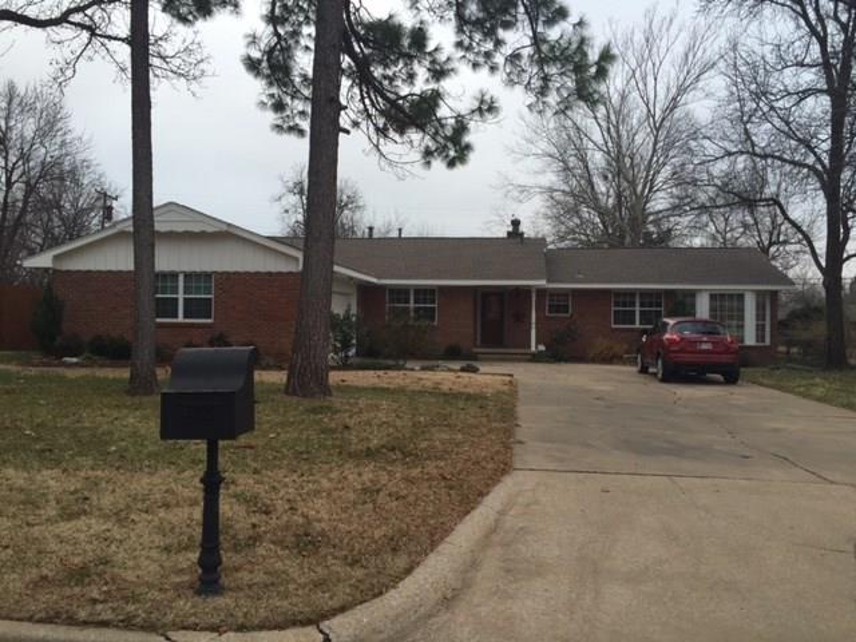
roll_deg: -0.3
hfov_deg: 61.7
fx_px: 717
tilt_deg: +0.9
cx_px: 428
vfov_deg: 48.2
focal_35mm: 29
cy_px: 321
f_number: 2.2
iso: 32
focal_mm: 4.15
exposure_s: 1/60
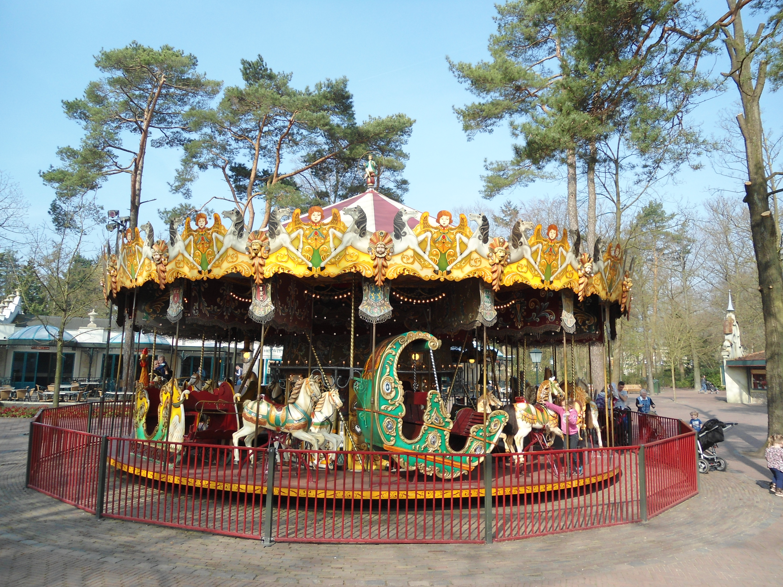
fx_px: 588
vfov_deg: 53.1
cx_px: 392
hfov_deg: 67.3
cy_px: 294
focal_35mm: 26
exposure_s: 1/640
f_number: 2.8
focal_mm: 4.7
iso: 80
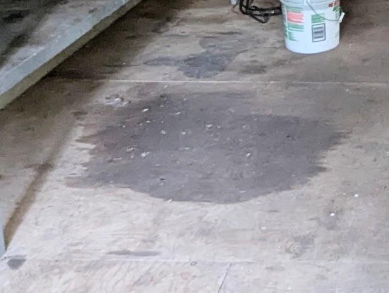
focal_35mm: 62
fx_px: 698
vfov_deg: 21.6
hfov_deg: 27.6
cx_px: 461
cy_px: -79
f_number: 2.2
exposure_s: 1/30.8
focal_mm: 1.95
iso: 229
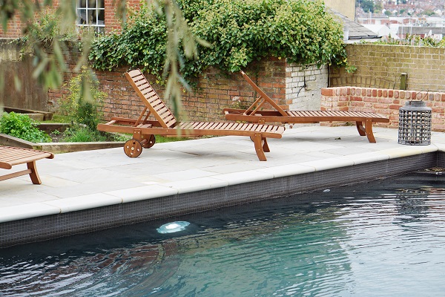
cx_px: 222
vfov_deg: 18.2
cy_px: 148
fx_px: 927
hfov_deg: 27.0
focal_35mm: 75
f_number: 4
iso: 100
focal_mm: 50
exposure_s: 1/160
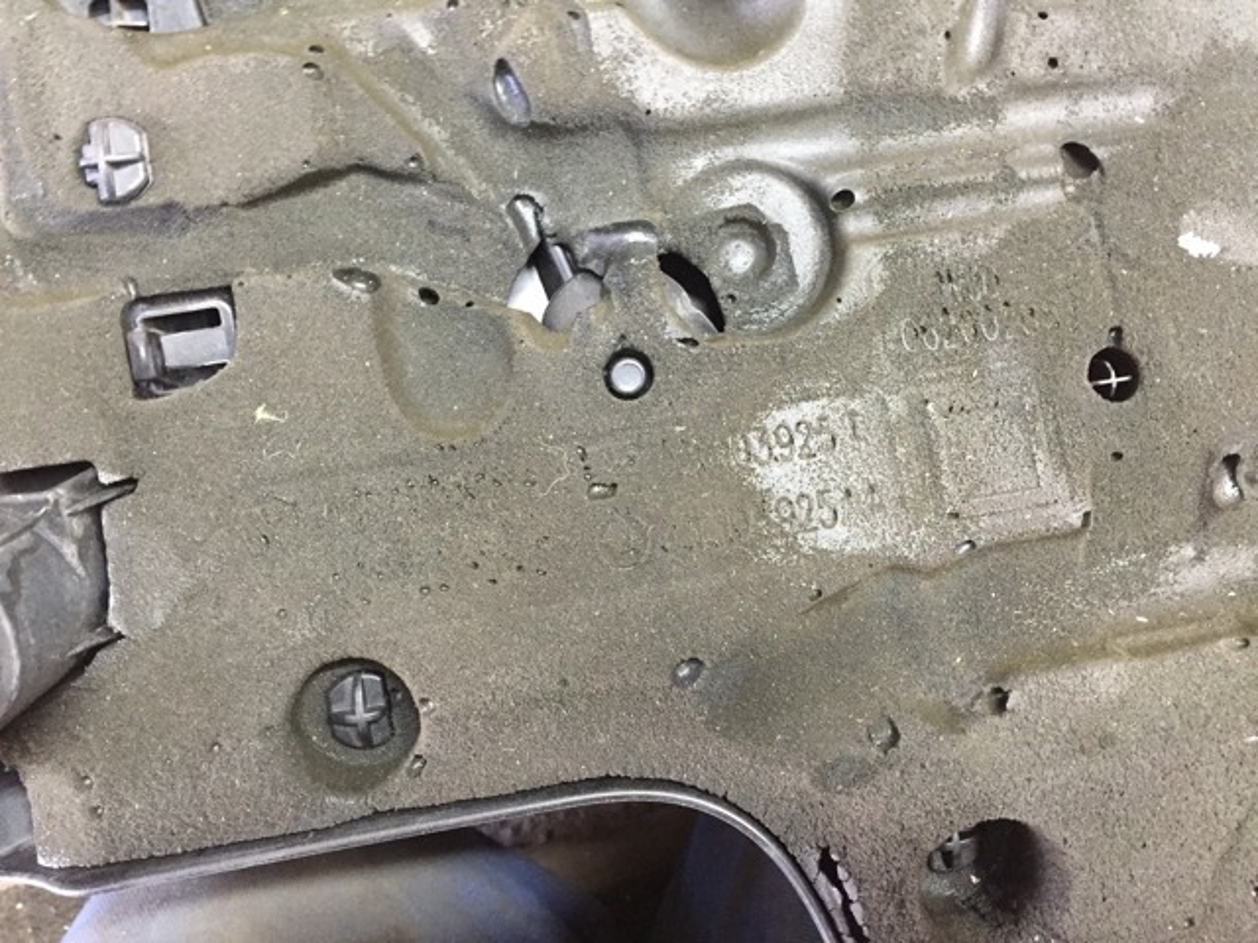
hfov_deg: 61.7
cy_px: 472
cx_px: 629
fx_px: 1054
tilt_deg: -61.0
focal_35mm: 29
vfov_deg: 48.2
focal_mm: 4.15
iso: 250
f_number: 2.2
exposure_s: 1/17
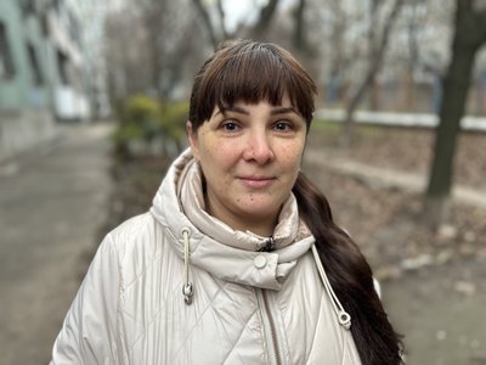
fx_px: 365
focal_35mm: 26
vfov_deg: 53.1
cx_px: 243
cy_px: 182
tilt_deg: -10.7
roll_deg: +0.0
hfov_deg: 67.3
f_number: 1.5
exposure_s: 1/121
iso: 100
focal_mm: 5.7
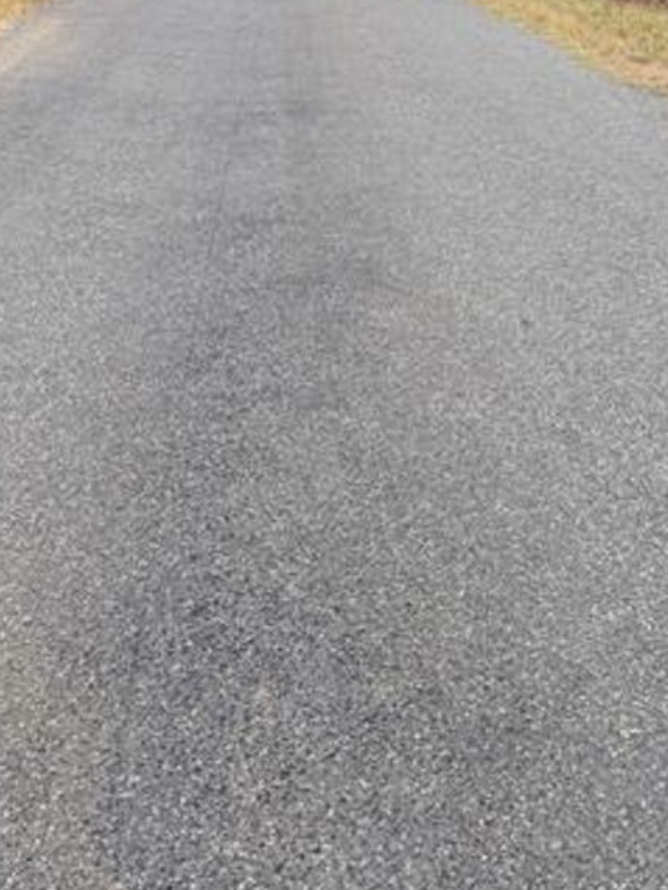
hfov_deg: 24.3
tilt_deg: +0.4
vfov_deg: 29.4
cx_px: 633
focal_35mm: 58
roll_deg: -0.9
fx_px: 1492
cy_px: -128
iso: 125
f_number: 1.78
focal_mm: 6.76
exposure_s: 1/206
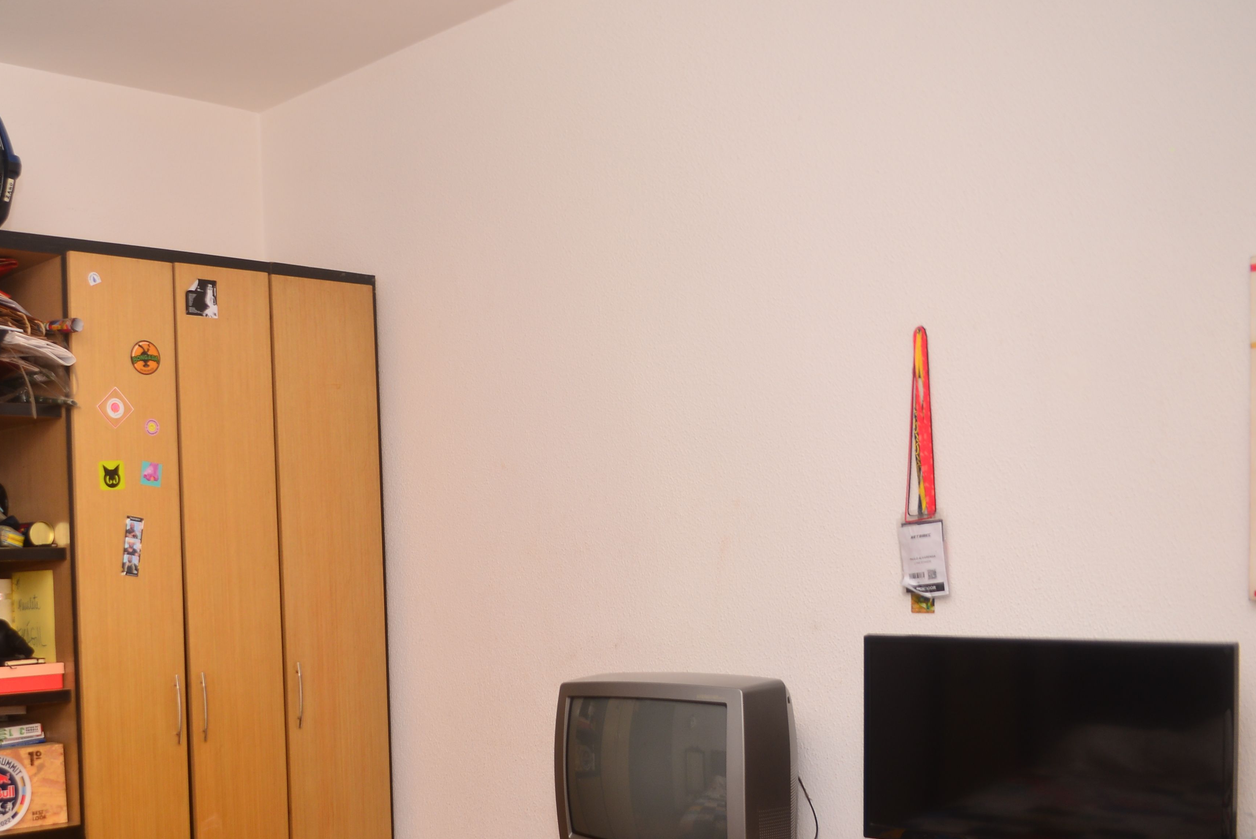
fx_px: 1954
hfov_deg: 34.8
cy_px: 651
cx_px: 296
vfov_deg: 23.9
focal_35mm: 56
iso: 200
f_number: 2.8
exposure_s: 1/100
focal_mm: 32
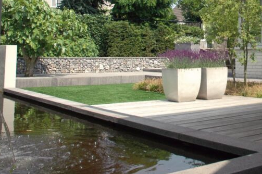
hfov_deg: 34.0
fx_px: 400
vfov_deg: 23.7
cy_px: 6
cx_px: 243
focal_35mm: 55
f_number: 9
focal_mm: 18
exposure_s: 1/250
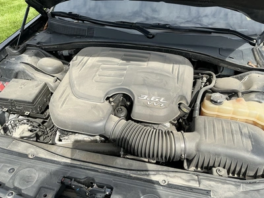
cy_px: 99
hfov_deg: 63.4
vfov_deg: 49.7
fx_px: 214
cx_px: 132
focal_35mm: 28
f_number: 1.8
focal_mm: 3
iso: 25
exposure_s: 1/700
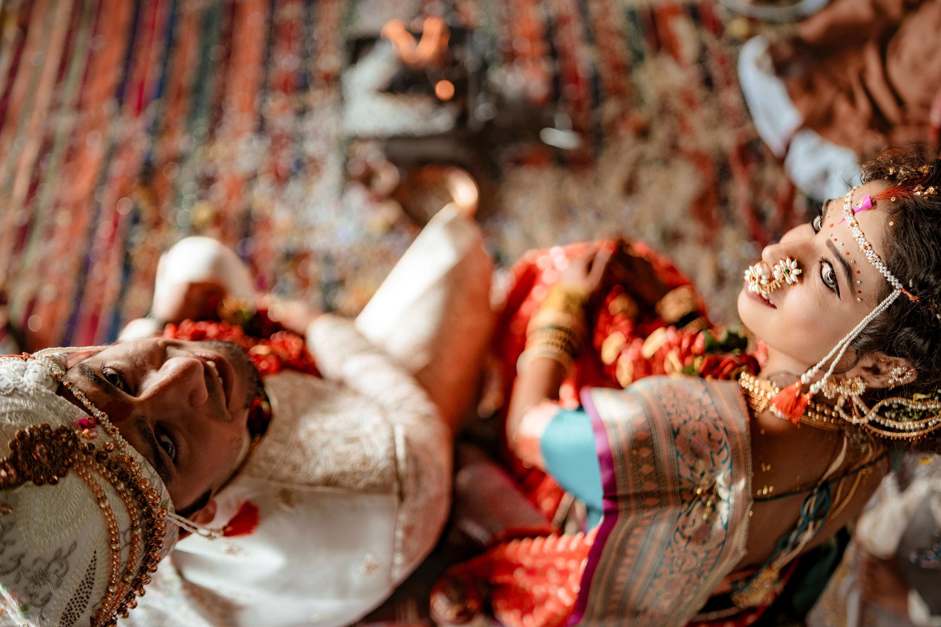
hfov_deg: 54.4
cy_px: 314
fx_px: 915
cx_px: 470
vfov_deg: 37.9
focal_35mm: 35
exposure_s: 1/250
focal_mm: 35
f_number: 1.4
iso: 64
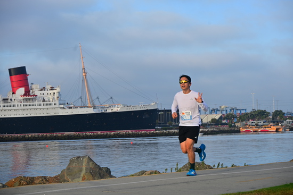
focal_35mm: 98
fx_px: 798
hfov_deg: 20.8
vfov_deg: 14.0
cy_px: 98
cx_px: 146
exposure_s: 1/640
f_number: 6.3
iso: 200
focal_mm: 98
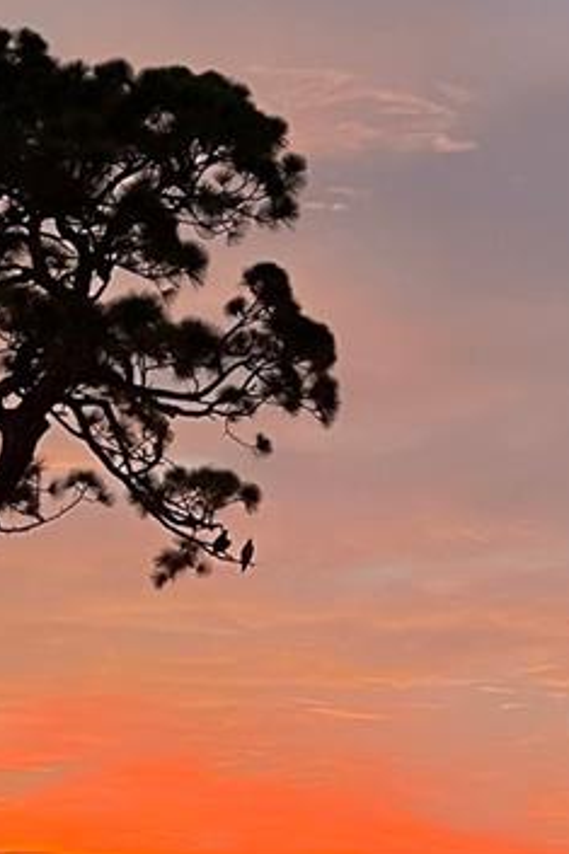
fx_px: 2183
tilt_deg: +7.0
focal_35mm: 92
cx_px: 184
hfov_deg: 14.8
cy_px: 714
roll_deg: +0.5
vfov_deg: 21.8
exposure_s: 1/60
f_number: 1.6
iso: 500
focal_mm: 5.1
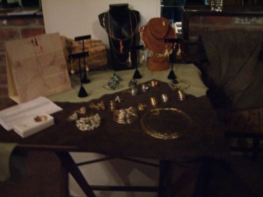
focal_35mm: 38
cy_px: 98
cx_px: 132
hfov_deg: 49.0
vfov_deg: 37.7
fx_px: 289
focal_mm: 6.2
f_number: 2.7
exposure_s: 1/15
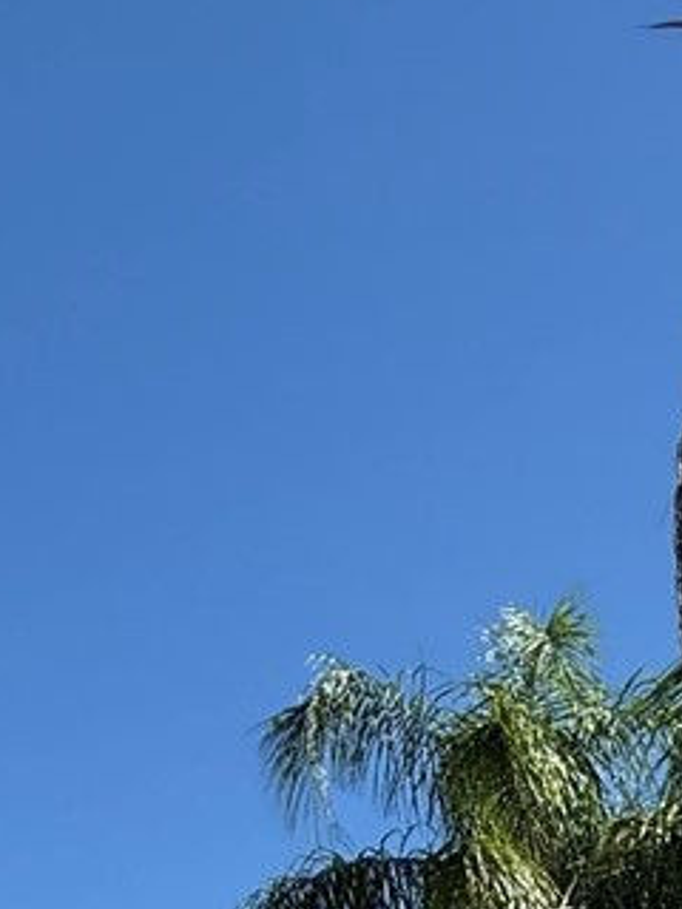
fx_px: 1839
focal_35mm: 70
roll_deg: -1.0
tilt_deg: +4.6
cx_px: 1054
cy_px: 1613
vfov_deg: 20.3
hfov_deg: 18.4
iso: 50
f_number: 2.2
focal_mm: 2.22
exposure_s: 1/1068
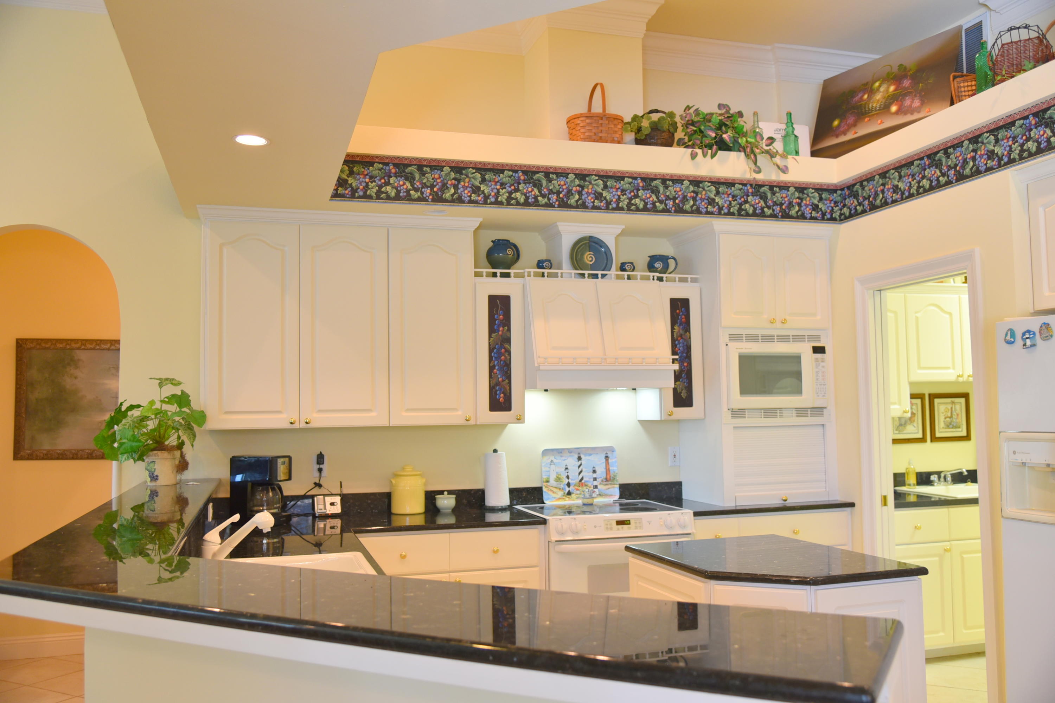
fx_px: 908
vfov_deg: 42.3
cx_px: 528
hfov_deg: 60.3
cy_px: 352
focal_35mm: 31
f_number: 4
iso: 640
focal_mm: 31
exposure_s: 1/60
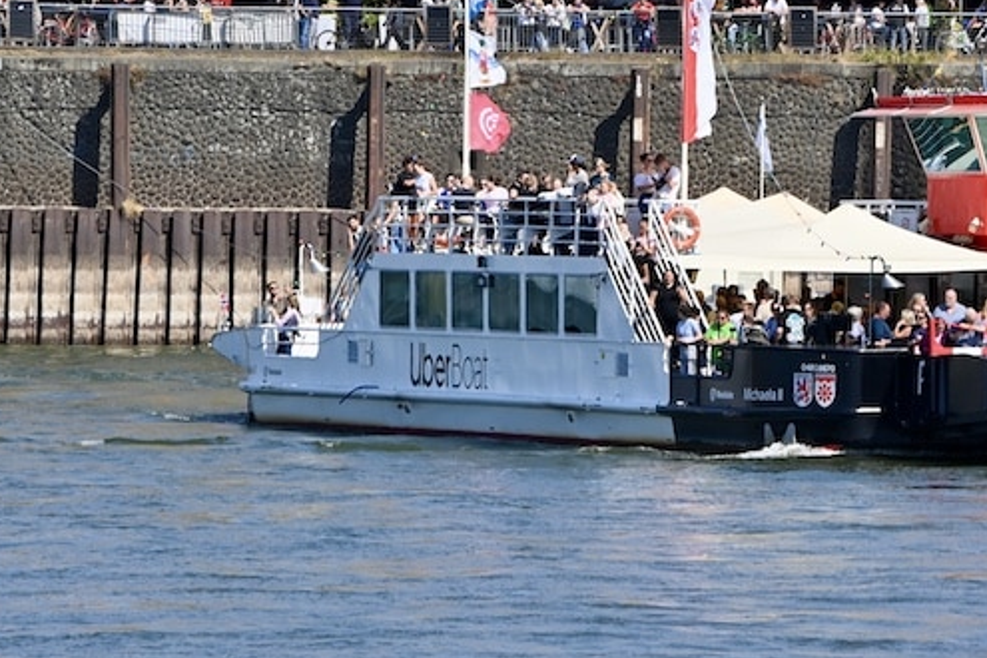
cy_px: 402
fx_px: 11350
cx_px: 895
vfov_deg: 3.3
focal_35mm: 414
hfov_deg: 5.0
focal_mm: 200
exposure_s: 1/160
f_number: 13
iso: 100
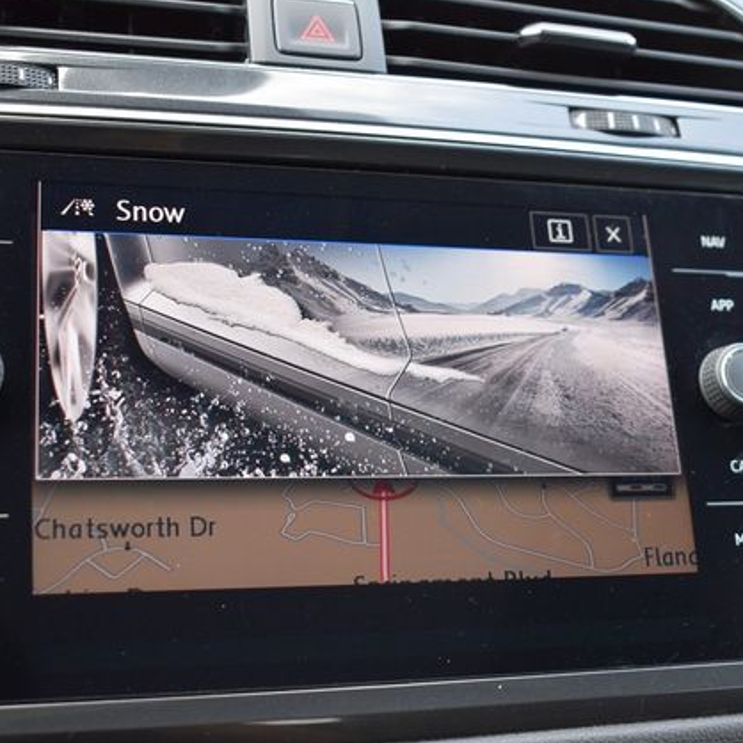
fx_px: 1279
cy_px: 367
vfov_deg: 32.4
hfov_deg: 32.4
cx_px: 395
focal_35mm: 53
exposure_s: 1/250
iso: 400
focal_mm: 27
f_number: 4.2
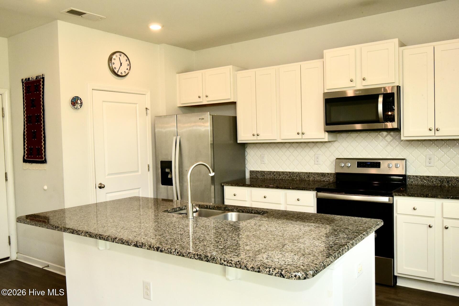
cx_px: 230
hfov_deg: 61.9
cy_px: 153
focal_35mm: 30
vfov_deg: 43.6
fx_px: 383
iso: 5600
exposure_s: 1/60
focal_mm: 30
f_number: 22
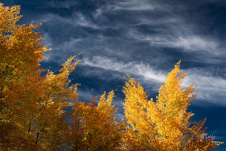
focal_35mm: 42
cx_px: 113
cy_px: 76
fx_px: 264
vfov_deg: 31.9
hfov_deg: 46.4
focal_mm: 42
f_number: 8
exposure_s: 1/40
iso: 100
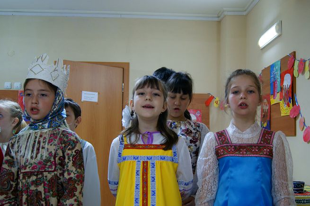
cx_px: 170
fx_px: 378
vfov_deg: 30.4
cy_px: 118
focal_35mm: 44
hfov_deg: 44.5
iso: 400
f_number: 4
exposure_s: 1/30
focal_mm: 24
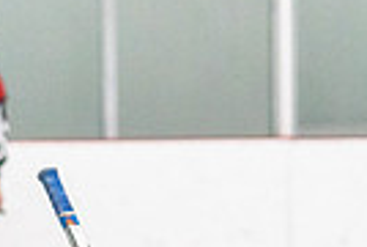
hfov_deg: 3.9
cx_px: -58
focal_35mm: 520
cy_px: 683
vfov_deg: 2.6
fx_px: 5313
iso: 3200
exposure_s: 1/1250
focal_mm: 89
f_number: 2.8
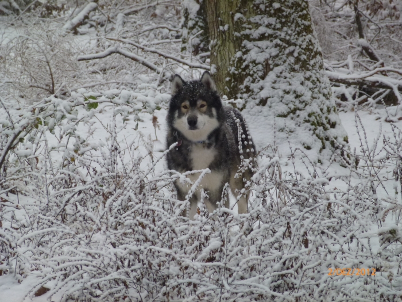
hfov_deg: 6.1
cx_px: 201
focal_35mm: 327
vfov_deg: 4.5
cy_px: 151
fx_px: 3797
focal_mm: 58.6
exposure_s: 1/60
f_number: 5.8
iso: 200
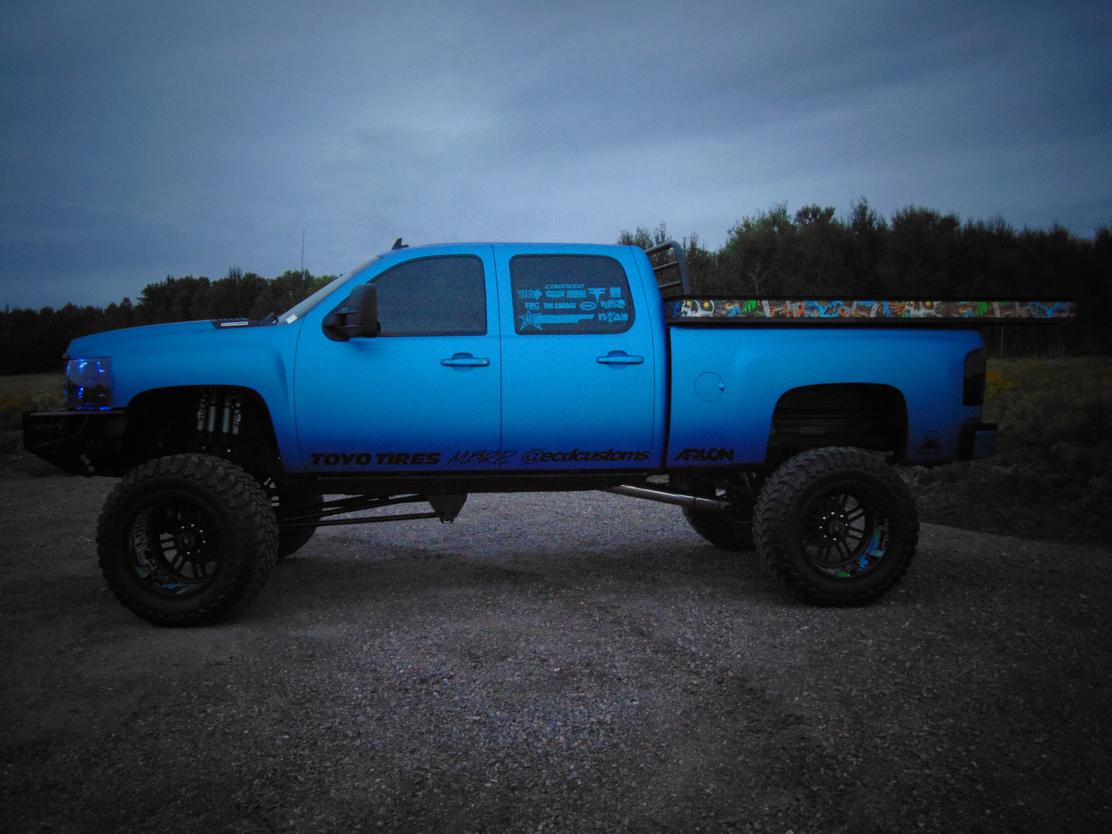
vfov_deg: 40.7
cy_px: 417
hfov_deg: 52.6
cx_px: 556
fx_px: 1124
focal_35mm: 35
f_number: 3.2
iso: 400
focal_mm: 6.3
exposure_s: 1/13
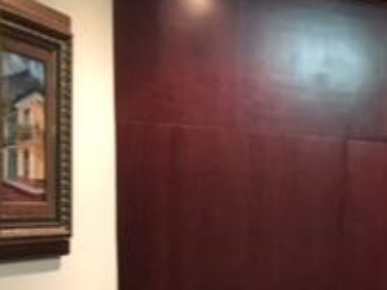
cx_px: 531
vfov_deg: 15.6
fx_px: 1027
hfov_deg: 19.4
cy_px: 328
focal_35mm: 92
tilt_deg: -6.7
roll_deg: -1.7
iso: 250
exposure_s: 1/15
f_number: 2.2
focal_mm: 4.15
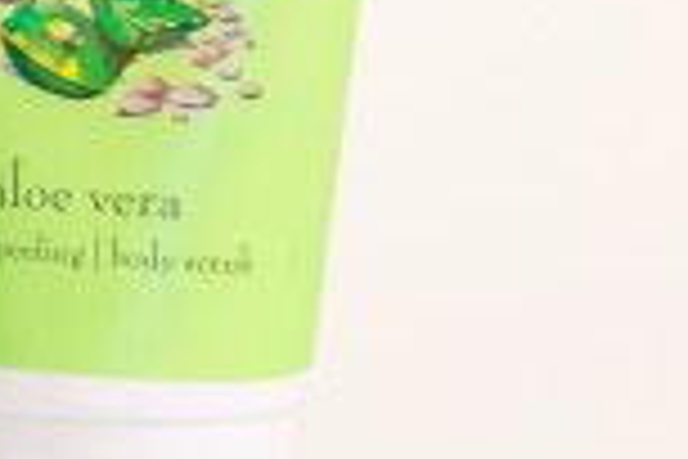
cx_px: -989
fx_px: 7185
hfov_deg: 5.3
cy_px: -20
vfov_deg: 3.7
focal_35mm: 376
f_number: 4
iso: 1000
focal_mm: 48
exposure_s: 1/125
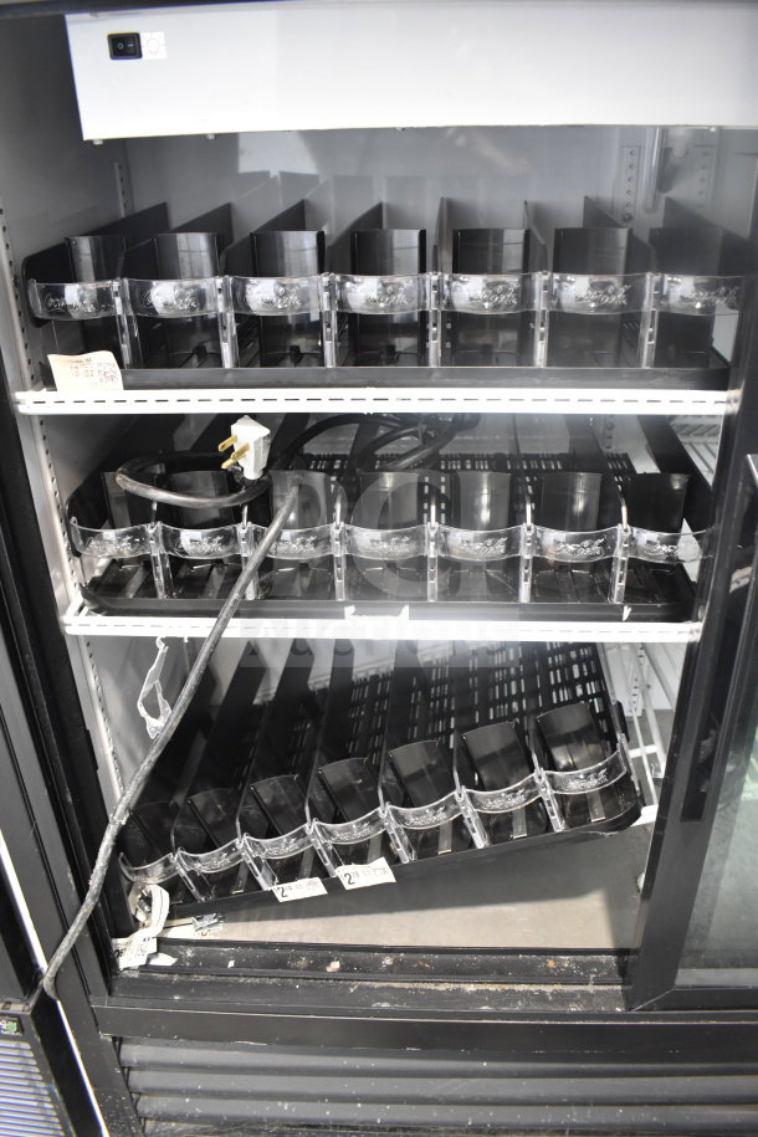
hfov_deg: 47.9
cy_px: 568
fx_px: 853
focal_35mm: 27
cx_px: 379
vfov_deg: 67.4
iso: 2000
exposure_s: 1/30
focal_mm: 18
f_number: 3.5
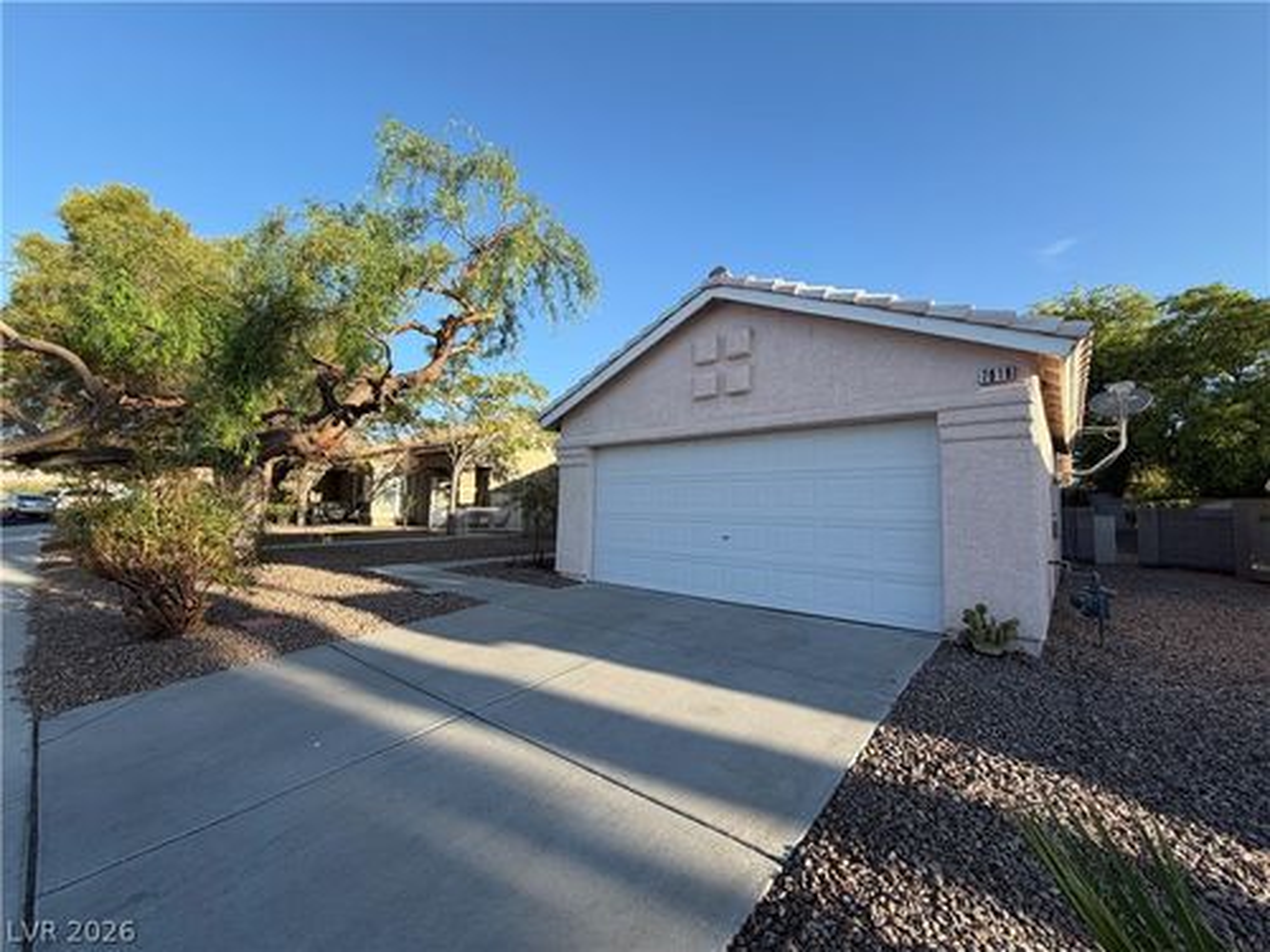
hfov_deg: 102.1
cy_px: 476
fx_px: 514
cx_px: 635
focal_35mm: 14
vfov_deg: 85.7
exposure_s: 1/625
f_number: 2.2
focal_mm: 2.22
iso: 40
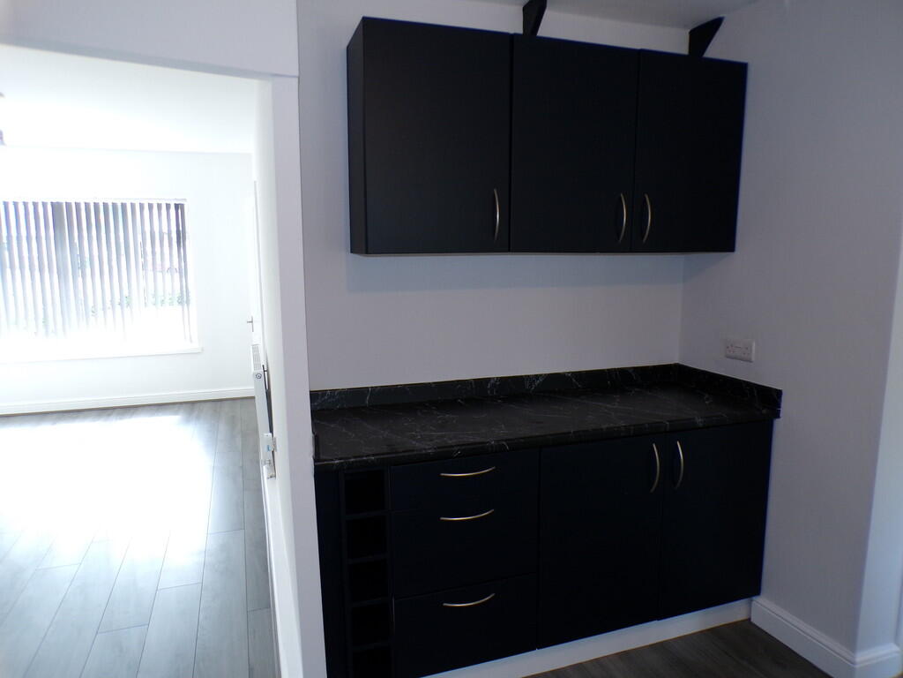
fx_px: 626
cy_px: 339
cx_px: 452
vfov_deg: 56.8
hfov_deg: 71.6
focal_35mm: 24
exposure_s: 1/34
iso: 200
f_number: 3
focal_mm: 4.3
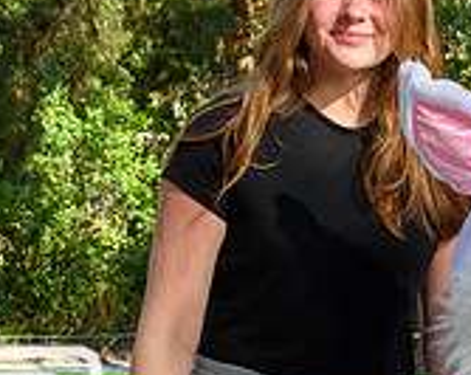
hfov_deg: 12.4
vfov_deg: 10.1
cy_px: 365
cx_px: 558
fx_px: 2115
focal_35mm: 152
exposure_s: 1/250
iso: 400
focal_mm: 31
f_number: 8
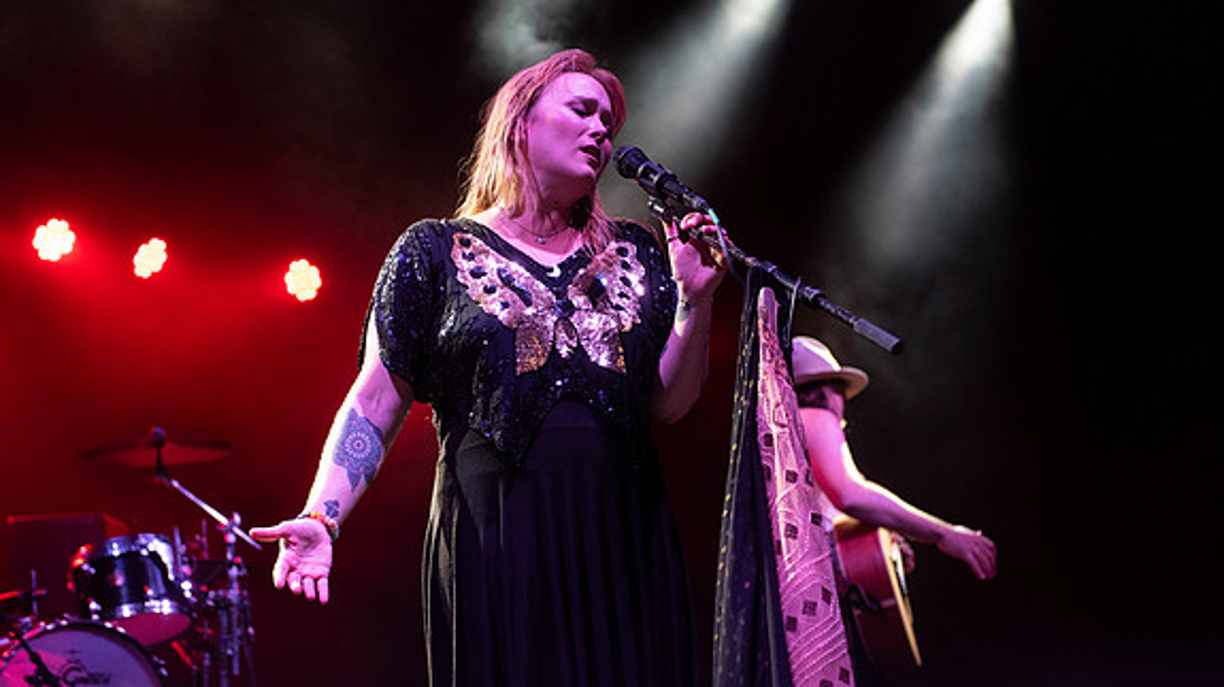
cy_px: 373
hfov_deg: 28.6
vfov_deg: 16.3
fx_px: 2401
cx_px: 615
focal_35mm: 74
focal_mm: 70
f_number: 3.5
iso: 2000
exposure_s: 1/640
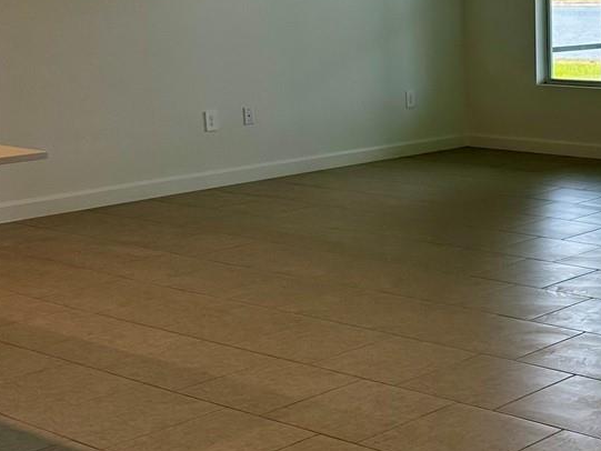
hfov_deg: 25.9
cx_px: 614
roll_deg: +0.7
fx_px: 1233
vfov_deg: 20.7
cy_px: 154
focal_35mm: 71
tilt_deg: -7.9
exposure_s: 1/166
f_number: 1.78
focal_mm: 6.86
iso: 80
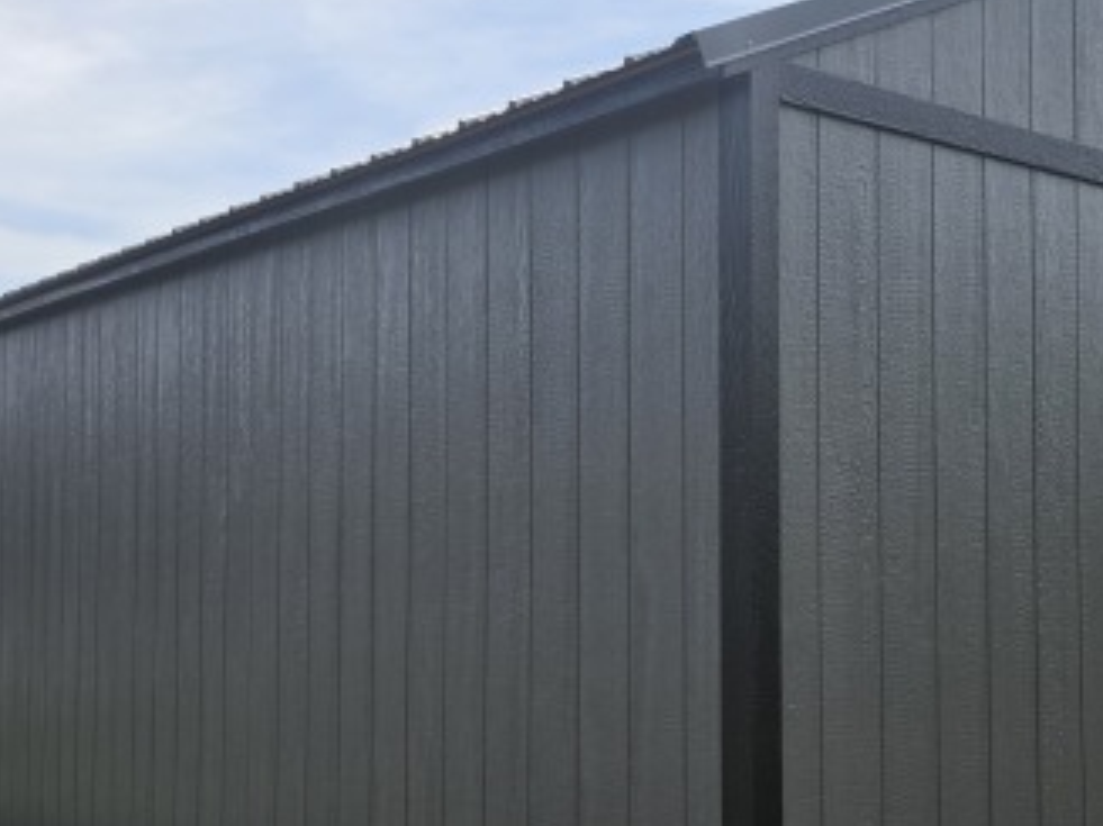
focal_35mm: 45
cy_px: 516
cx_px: 638
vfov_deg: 32.0
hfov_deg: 42.0
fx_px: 1433
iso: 50
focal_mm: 6.5
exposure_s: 1/7939
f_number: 1.4
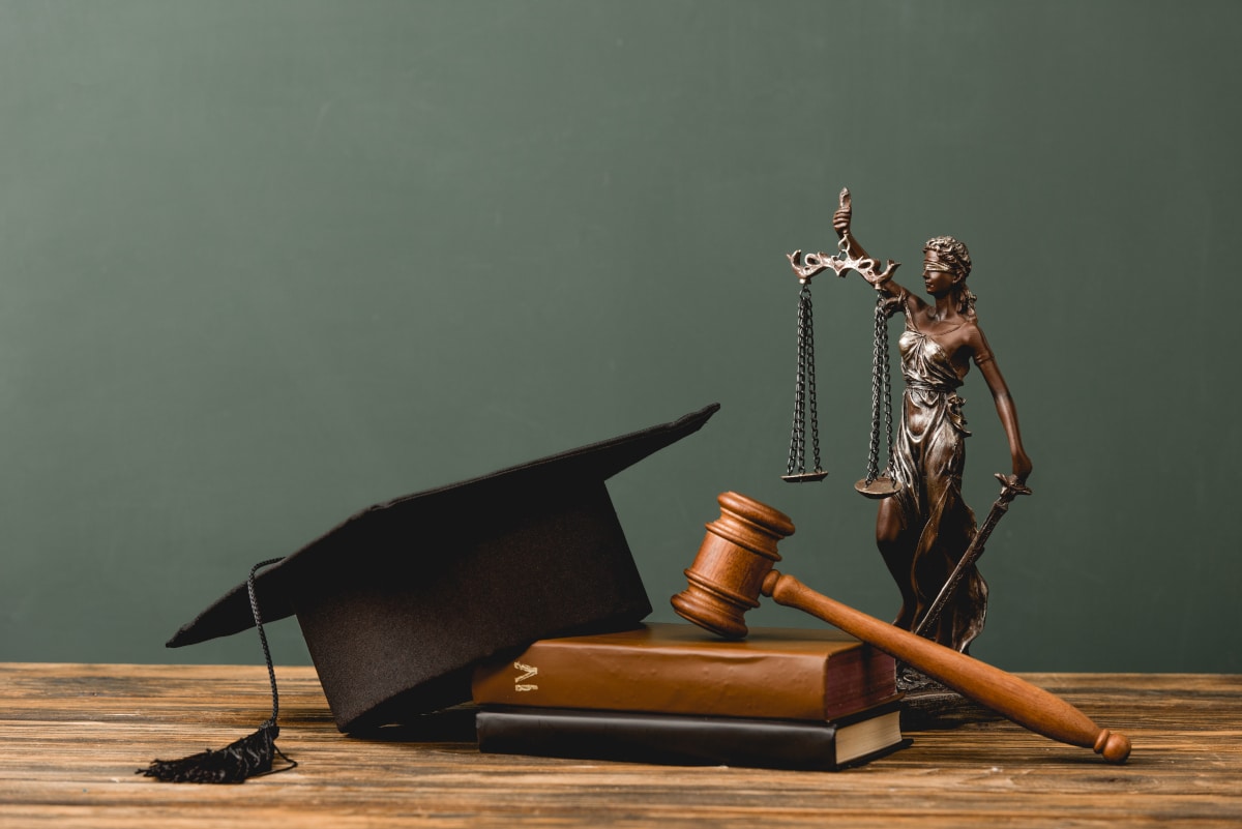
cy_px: 414
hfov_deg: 13.7
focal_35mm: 150
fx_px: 5177
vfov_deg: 9.2
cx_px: 621
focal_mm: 150
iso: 125
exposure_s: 1/200
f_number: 7.1
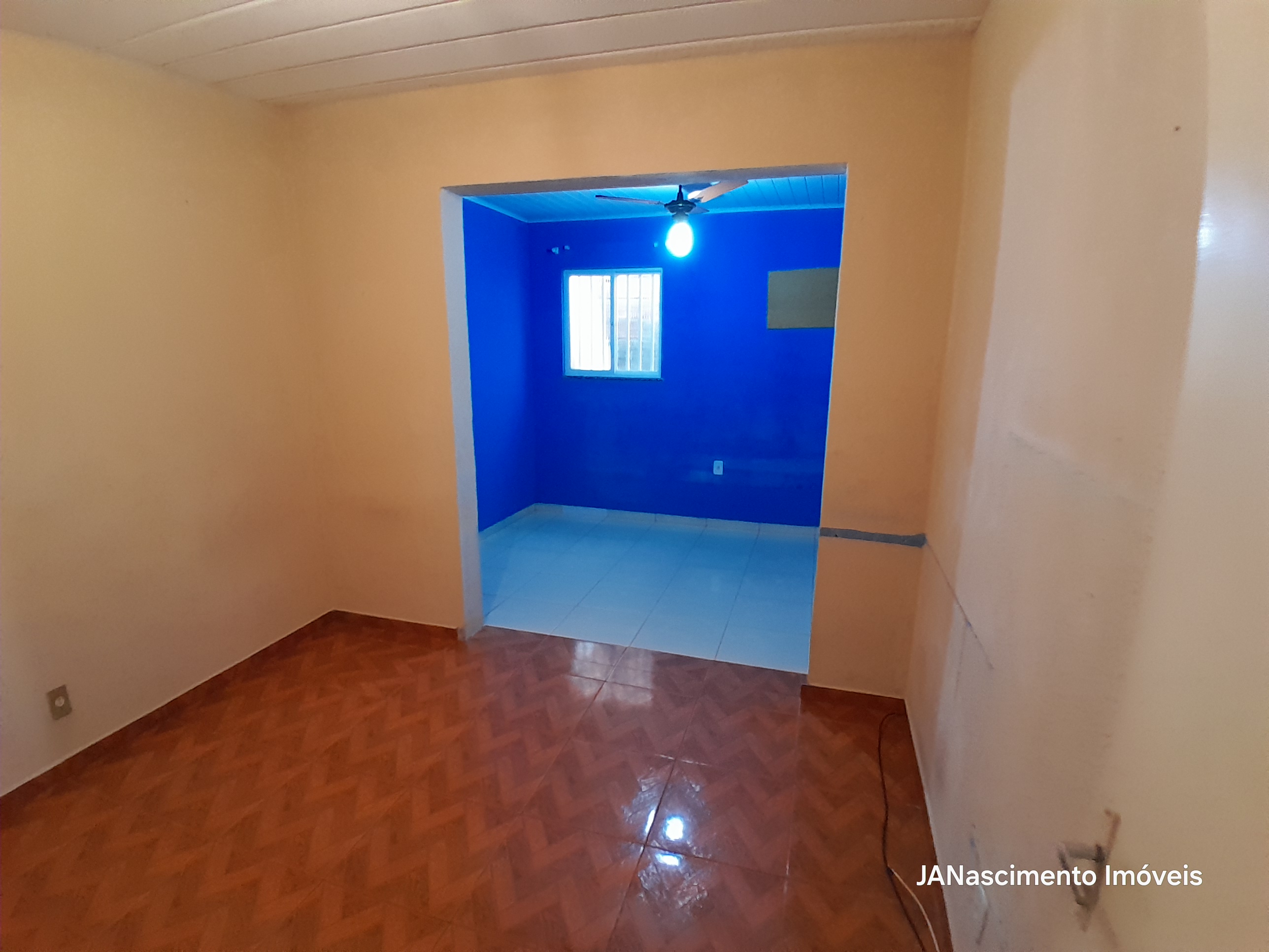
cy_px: 476
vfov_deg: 74.7
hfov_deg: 91.0
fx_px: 623
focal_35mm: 17
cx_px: 634
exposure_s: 1/24
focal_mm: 1.46
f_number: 2.2
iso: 200
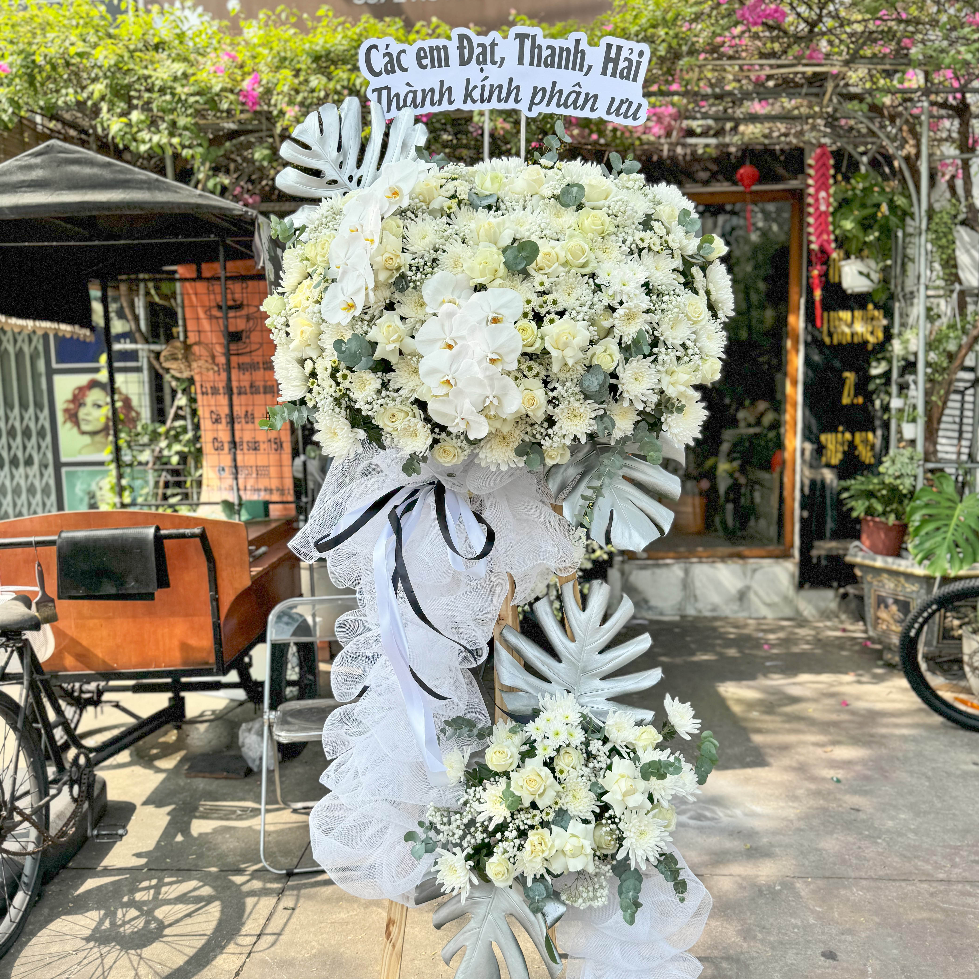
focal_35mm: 29
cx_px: 501
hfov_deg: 55.6
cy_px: 537
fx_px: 928
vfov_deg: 55.5
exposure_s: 1/3200
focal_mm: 6.76
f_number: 1.8
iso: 80
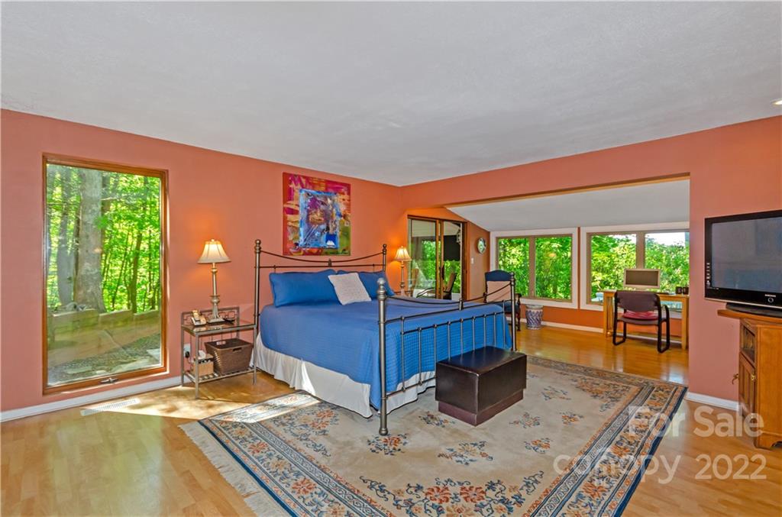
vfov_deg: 71.7
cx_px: 391
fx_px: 357
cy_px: 258
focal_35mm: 16
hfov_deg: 95.1
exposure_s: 1/40
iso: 320
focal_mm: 11
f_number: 6.3
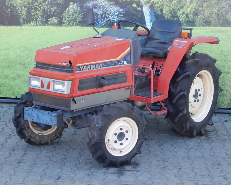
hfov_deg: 21.5
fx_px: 609
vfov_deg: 17.3
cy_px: 93
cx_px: 114
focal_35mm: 89
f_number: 4.3
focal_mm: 15.3
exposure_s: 1/80
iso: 125
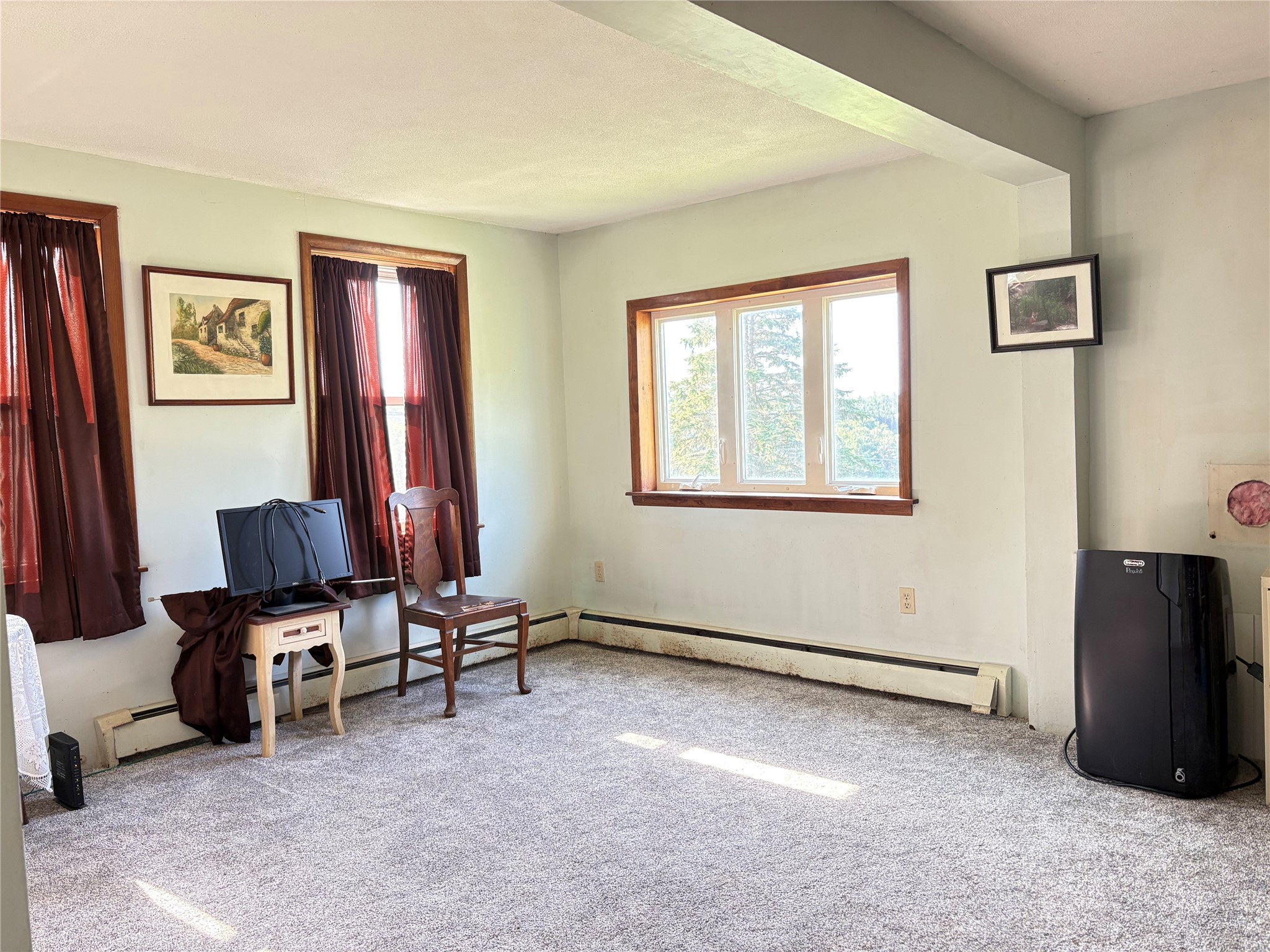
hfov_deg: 67.3
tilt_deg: -2.4
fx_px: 954
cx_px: 635
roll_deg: +2.0
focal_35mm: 26
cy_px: 476
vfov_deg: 53.1
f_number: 1.6
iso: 160
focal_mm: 5.96
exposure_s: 1/60
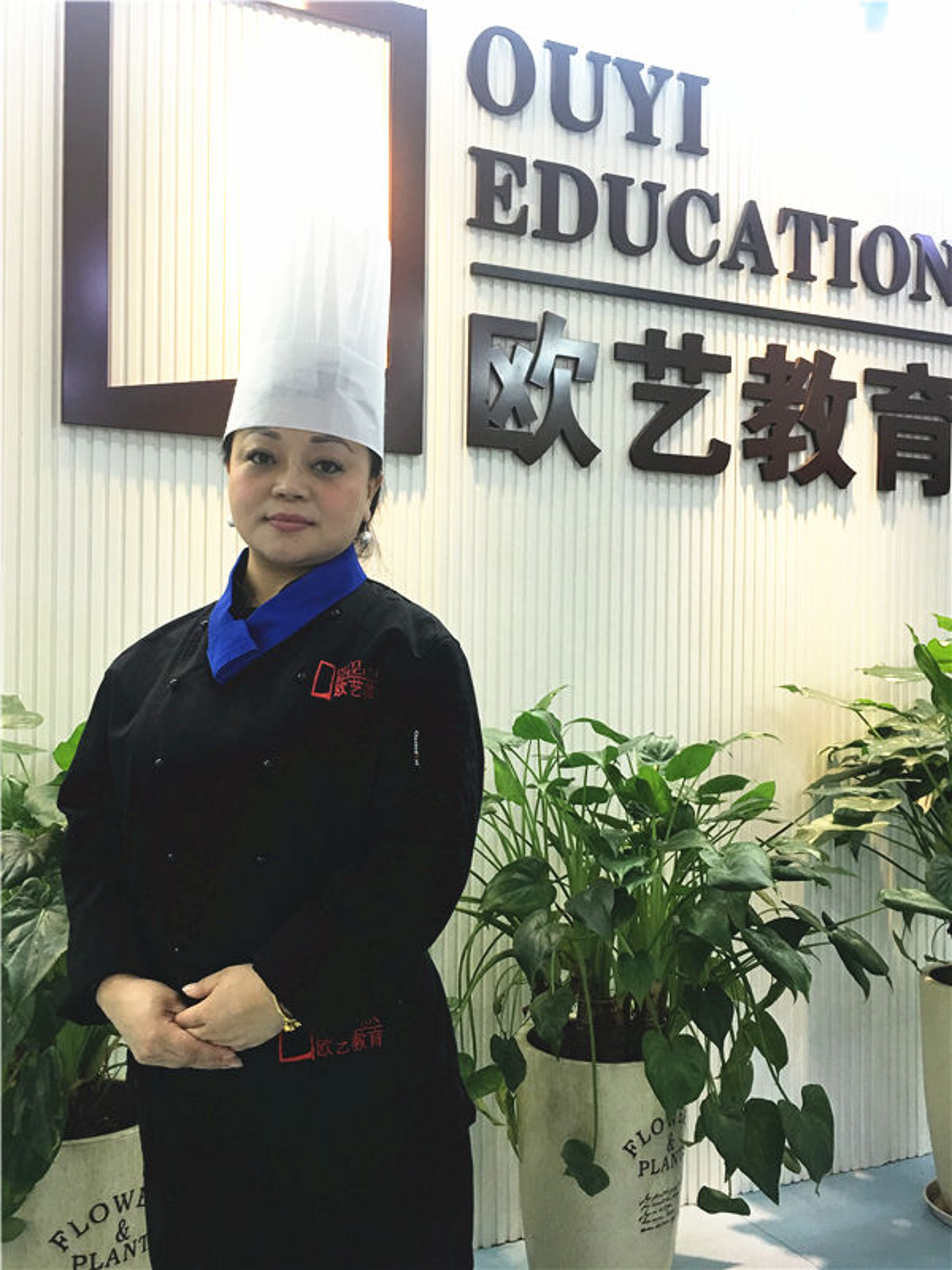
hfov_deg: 48.2
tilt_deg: +0.5
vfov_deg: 61.7
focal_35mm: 29
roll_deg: -0.5
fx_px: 1063
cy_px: 635
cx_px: 476
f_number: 2.2
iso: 40
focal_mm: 4.15
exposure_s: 1/17
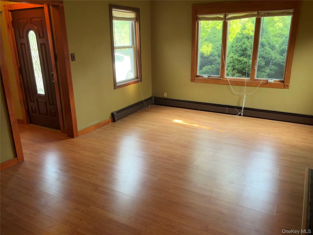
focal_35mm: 26
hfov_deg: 67.3
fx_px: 235
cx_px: 156
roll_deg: -0.6
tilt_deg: -12.0
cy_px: 118
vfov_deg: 53.1
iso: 250
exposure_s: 1/120
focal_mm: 5.96
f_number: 1.6
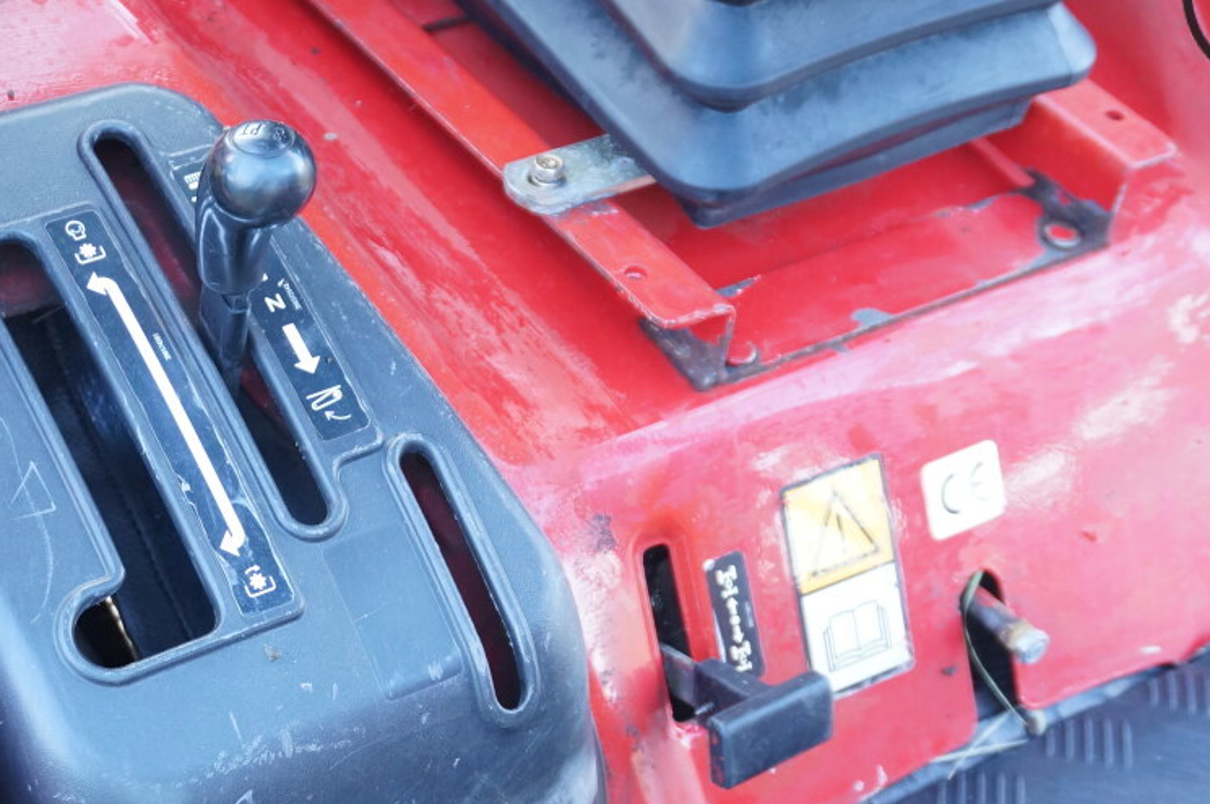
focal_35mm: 67
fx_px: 2249
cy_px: 483
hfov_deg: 30.0
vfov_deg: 20.2
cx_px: 443
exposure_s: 1/60
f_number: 4.5
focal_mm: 26
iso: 800
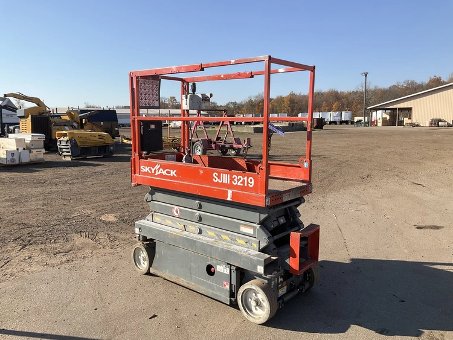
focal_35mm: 29
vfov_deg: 48.3
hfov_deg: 61.6
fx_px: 380
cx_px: 226
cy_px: 170
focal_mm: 3
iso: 25
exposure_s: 1/1626
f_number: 1.8
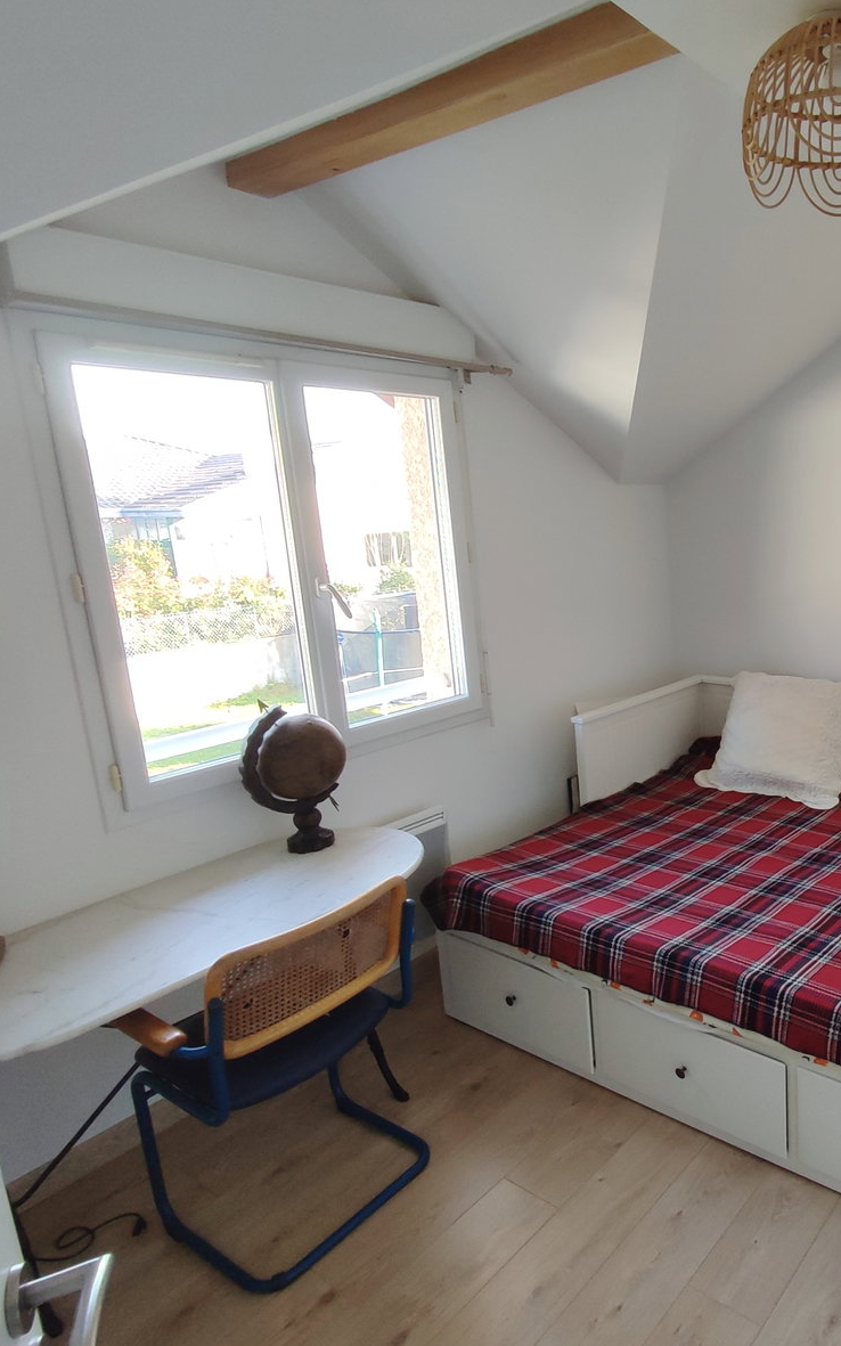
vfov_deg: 77.2
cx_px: 744
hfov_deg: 48.0
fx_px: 844
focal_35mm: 23
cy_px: 680
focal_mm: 1.65
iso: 85
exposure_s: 1/50
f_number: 2.2
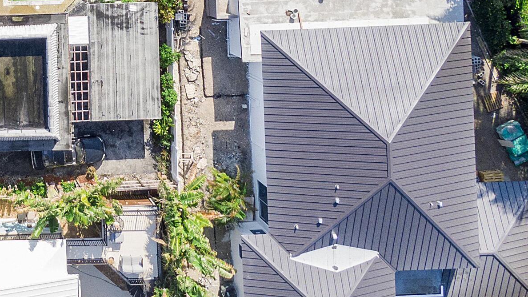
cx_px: -51
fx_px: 924
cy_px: -68
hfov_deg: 28.9
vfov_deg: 17.3
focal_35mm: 66
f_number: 2.8
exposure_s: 1/800
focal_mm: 4.39
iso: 100
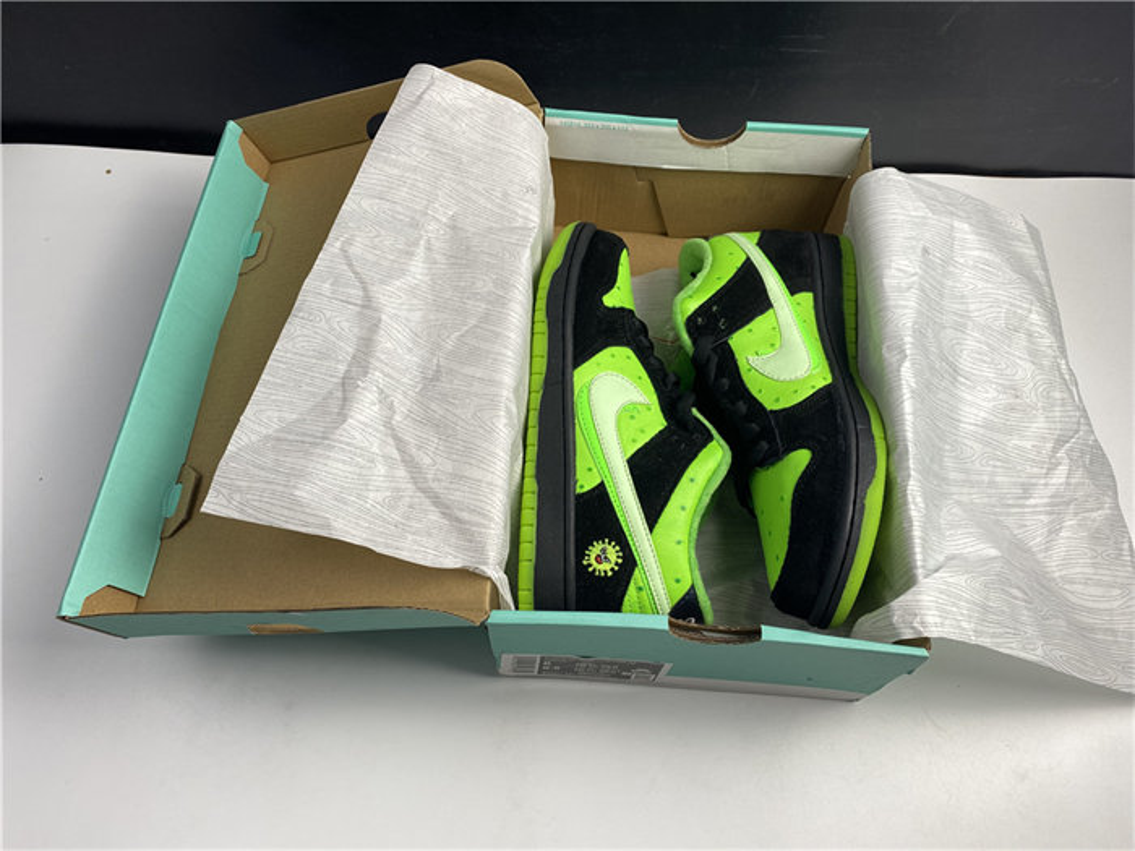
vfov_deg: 53.1
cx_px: 568
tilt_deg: -61.5
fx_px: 852
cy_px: 426
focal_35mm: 26
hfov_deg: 67.3
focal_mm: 4.25
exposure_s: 1/100
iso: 32
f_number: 1.8
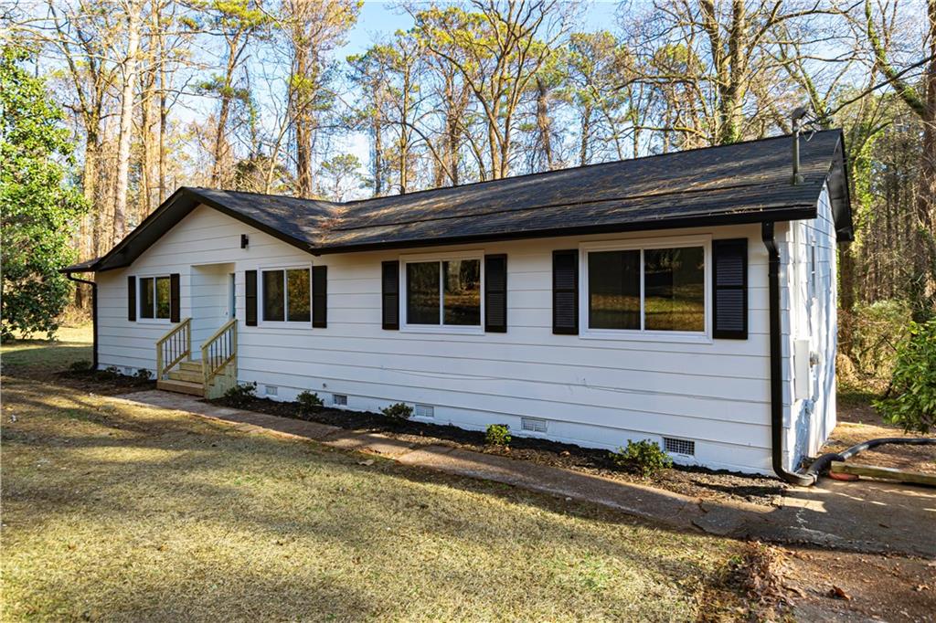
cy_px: 312
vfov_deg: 59.5
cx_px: 468
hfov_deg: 81.2
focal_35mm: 21
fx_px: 546
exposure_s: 1/80
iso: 200
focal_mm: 14
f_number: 8
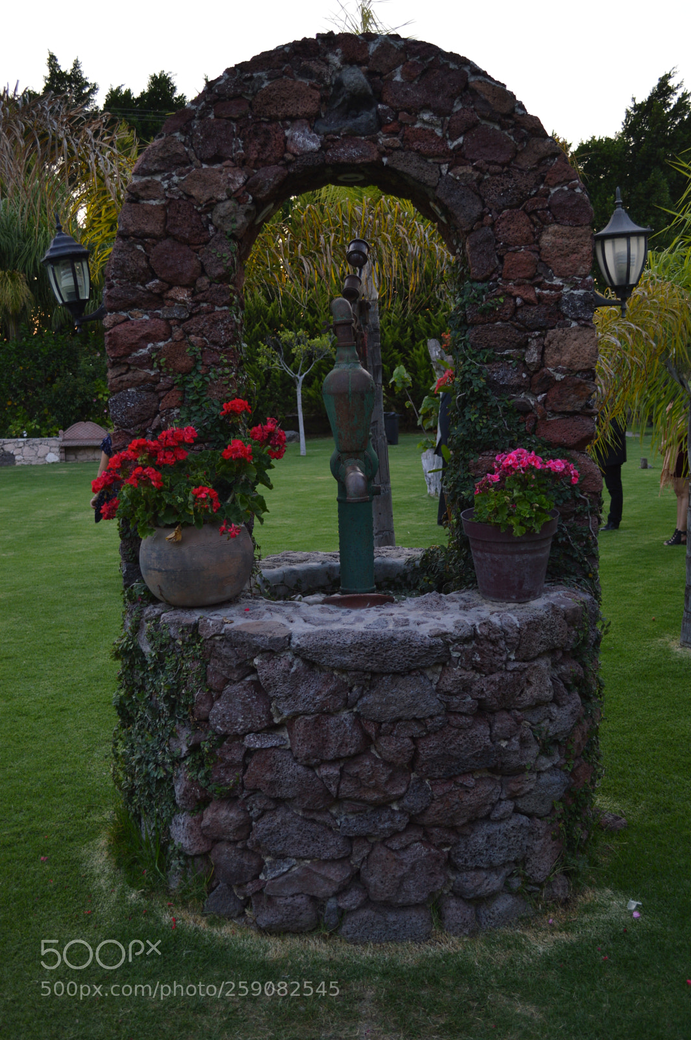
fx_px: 1038
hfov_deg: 36.8
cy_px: 520
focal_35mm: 36
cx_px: 346
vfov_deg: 53.2
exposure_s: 1/40
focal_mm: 24
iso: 100
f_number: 4
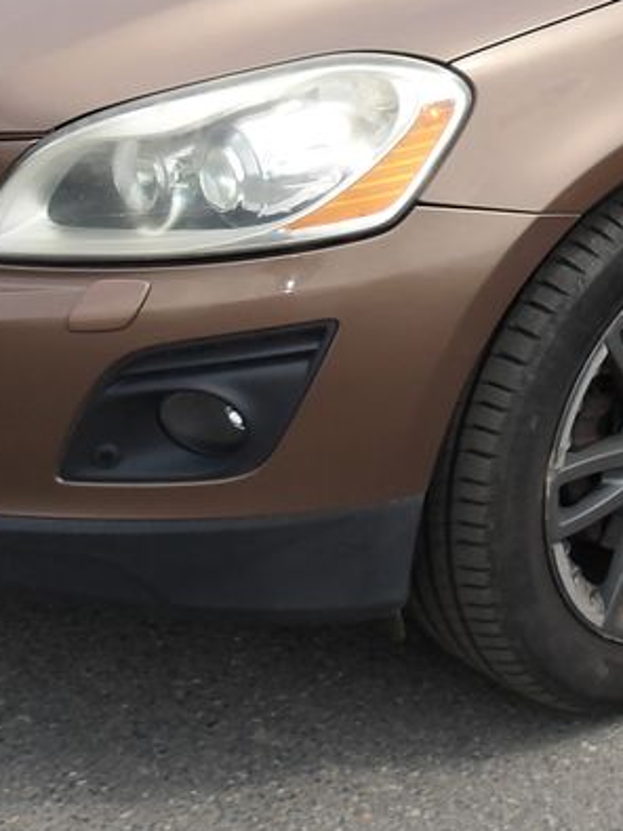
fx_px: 1969
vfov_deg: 23.2
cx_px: 659
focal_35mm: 82
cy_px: 86
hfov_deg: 17.5
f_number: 3
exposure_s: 1/858
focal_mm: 4.9
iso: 100
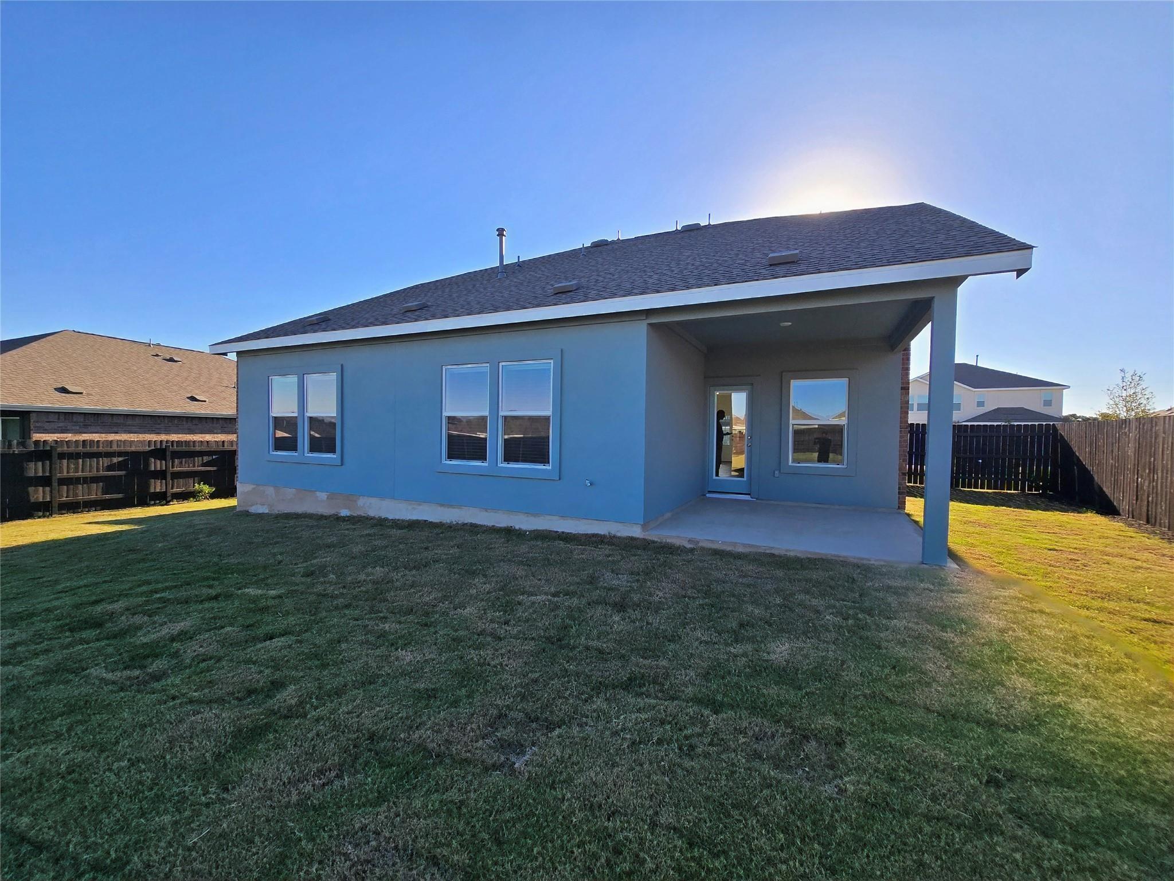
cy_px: 440
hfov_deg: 106.2
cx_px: 587
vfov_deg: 89.9
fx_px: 441
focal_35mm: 13
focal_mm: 2.2
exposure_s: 1/1250
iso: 50
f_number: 2.2
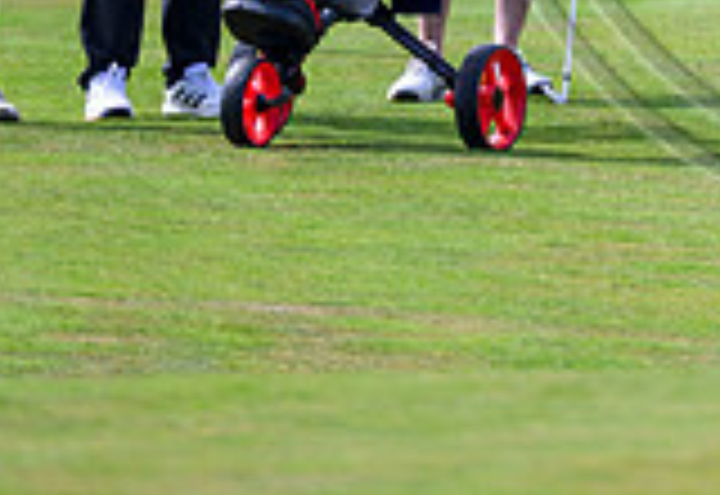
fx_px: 44889
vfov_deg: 0.6
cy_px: -175
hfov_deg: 0.9
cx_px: 793
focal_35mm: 2223
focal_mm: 560
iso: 500
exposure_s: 1/2500
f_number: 4
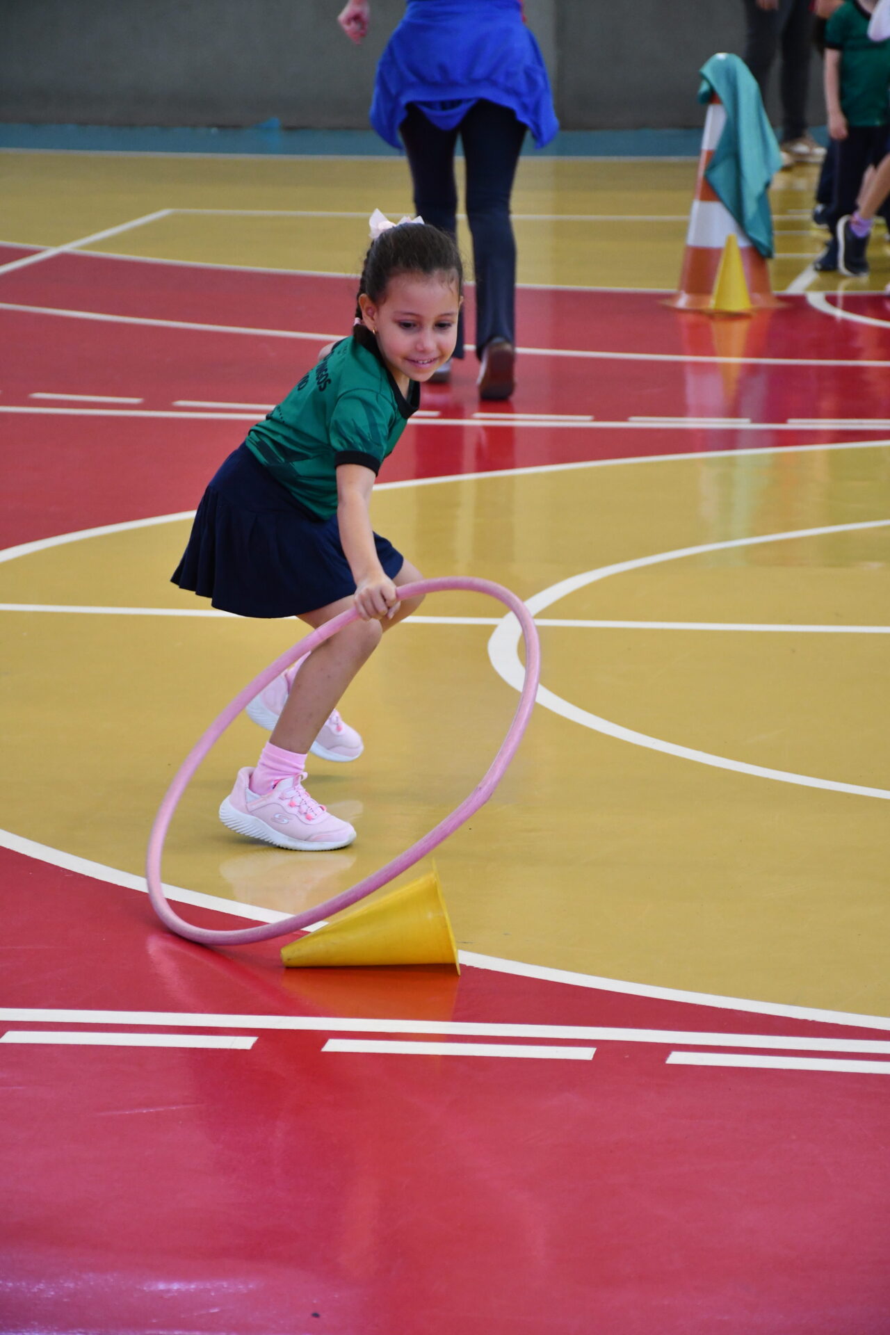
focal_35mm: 120
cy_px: 668
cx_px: 445
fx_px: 4450
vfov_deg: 17.1
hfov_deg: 11.4
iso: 1800
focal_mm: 80
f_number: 5.3
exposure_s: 1/125
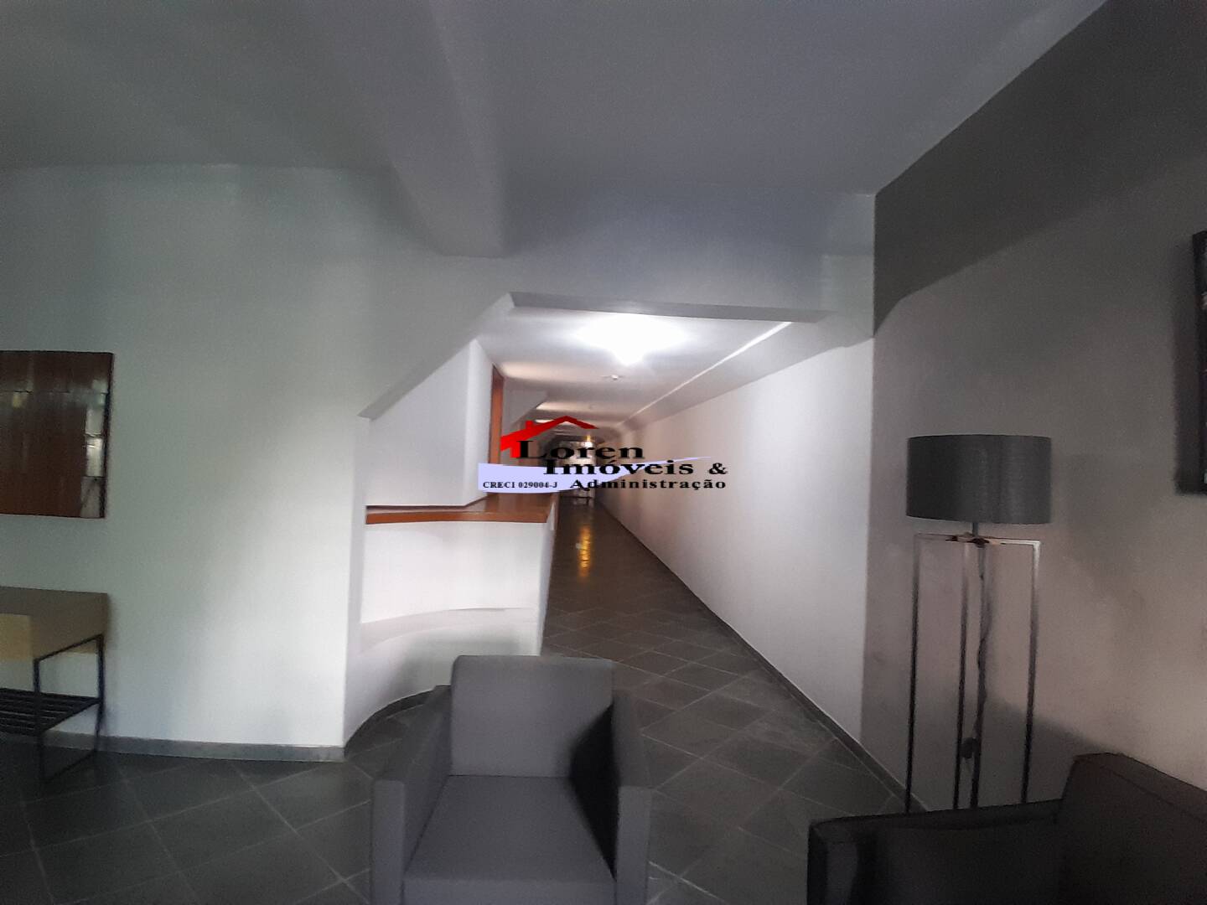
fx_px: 593
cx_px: 604
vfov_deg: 74.7
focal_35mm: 17
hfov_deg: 91.0
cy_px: 452
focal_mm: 1.46
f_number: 2.2
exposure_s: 1/24
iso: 250
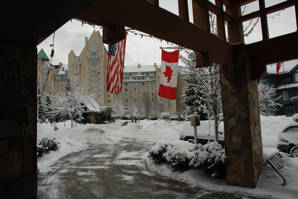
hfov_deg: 67.3
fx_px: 224
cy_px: 100
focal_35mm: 27
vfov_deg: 48.0
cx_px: 149
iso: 200
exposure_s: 1/60
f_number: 8
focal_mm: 18
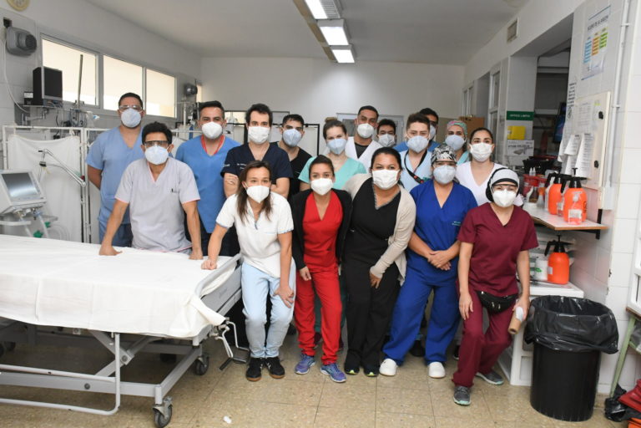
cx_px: 320
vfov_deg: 43.6
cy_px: 214
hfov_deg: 61.9
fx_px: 534
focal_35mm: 30
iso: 3200
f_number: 8
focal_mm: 20
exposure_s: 1/200
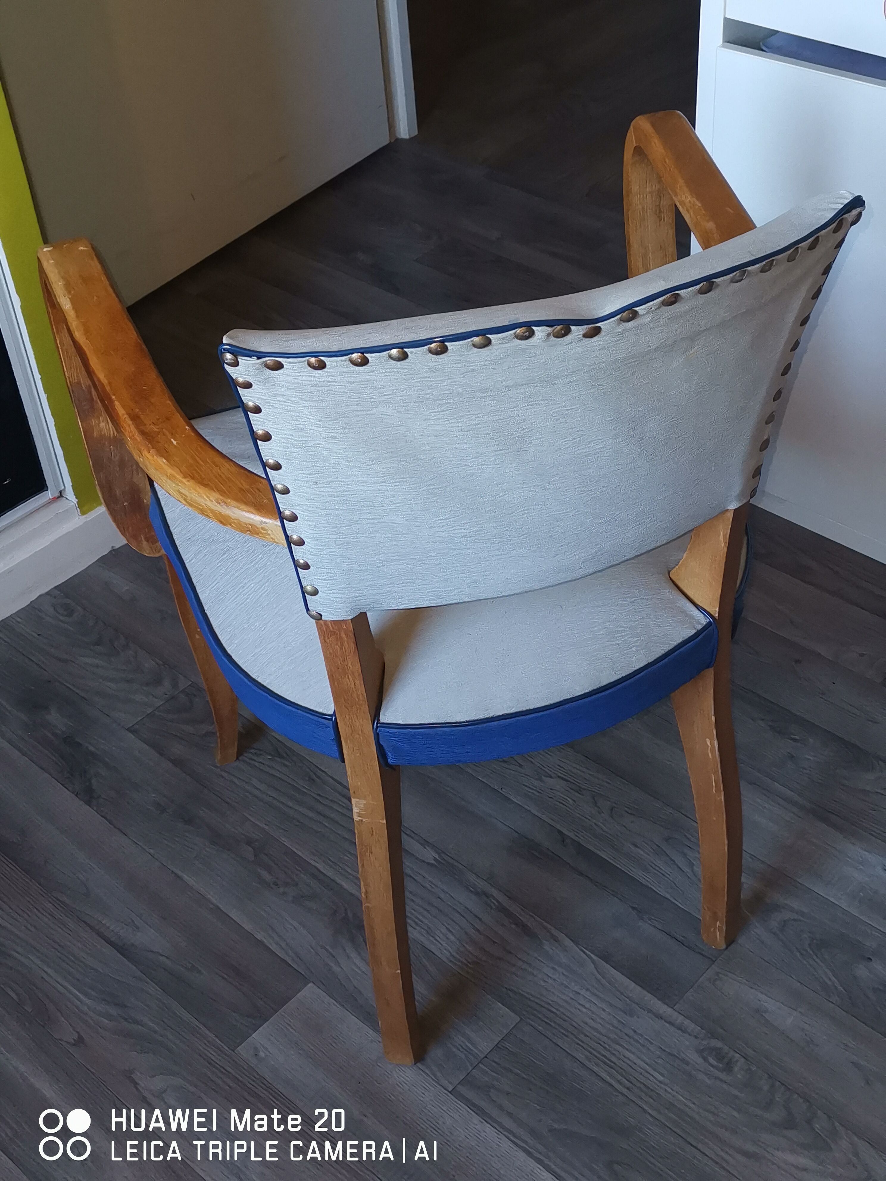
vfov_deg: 42.1
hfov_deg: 32.2
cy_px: 590
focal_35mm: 45
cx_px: 443
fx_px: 1536
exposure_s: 1/100
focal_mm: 4.75
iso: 200
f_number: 1.8
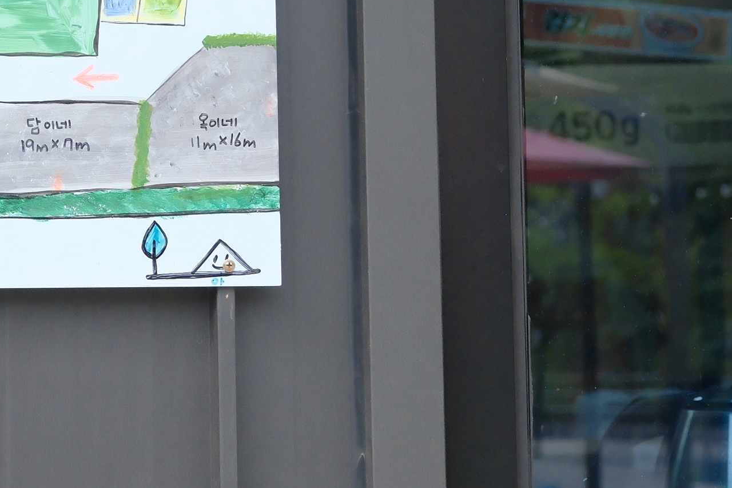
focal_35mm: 129
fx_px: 2622
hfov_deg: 15.3
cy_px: 101
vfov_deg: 10.6
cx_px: -174
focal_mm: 28.9
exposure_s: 1/1300
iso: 1250
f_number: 4
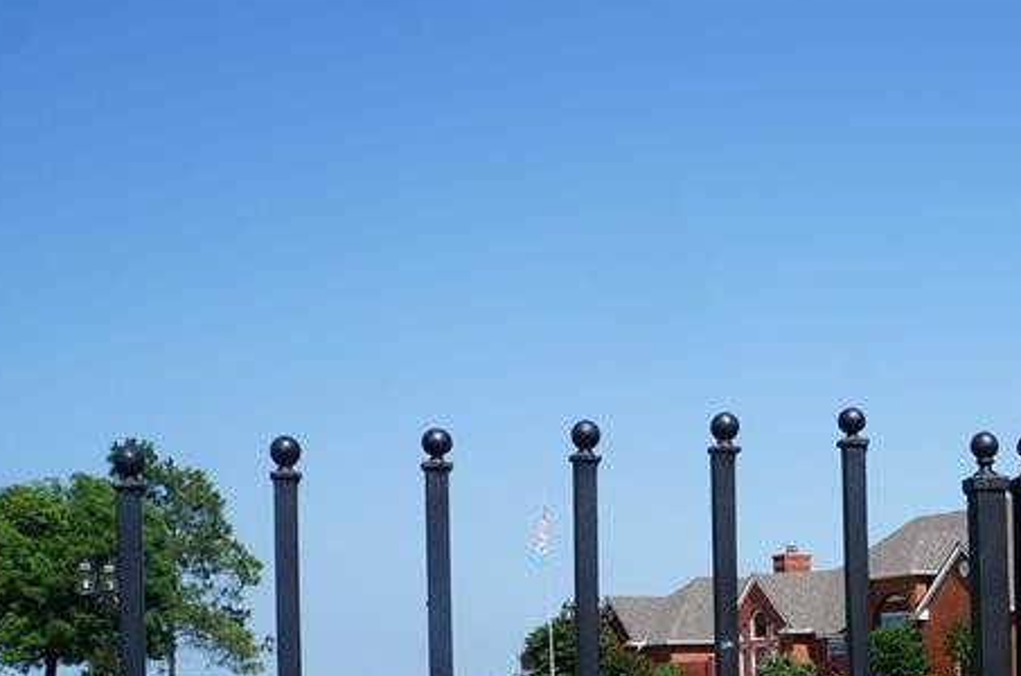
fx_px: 1726
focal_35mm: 61
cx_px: 1048
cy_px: 746
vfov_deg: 21.1
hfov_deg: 30.4
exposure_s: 1/200
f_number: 13
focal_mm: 18
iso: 200
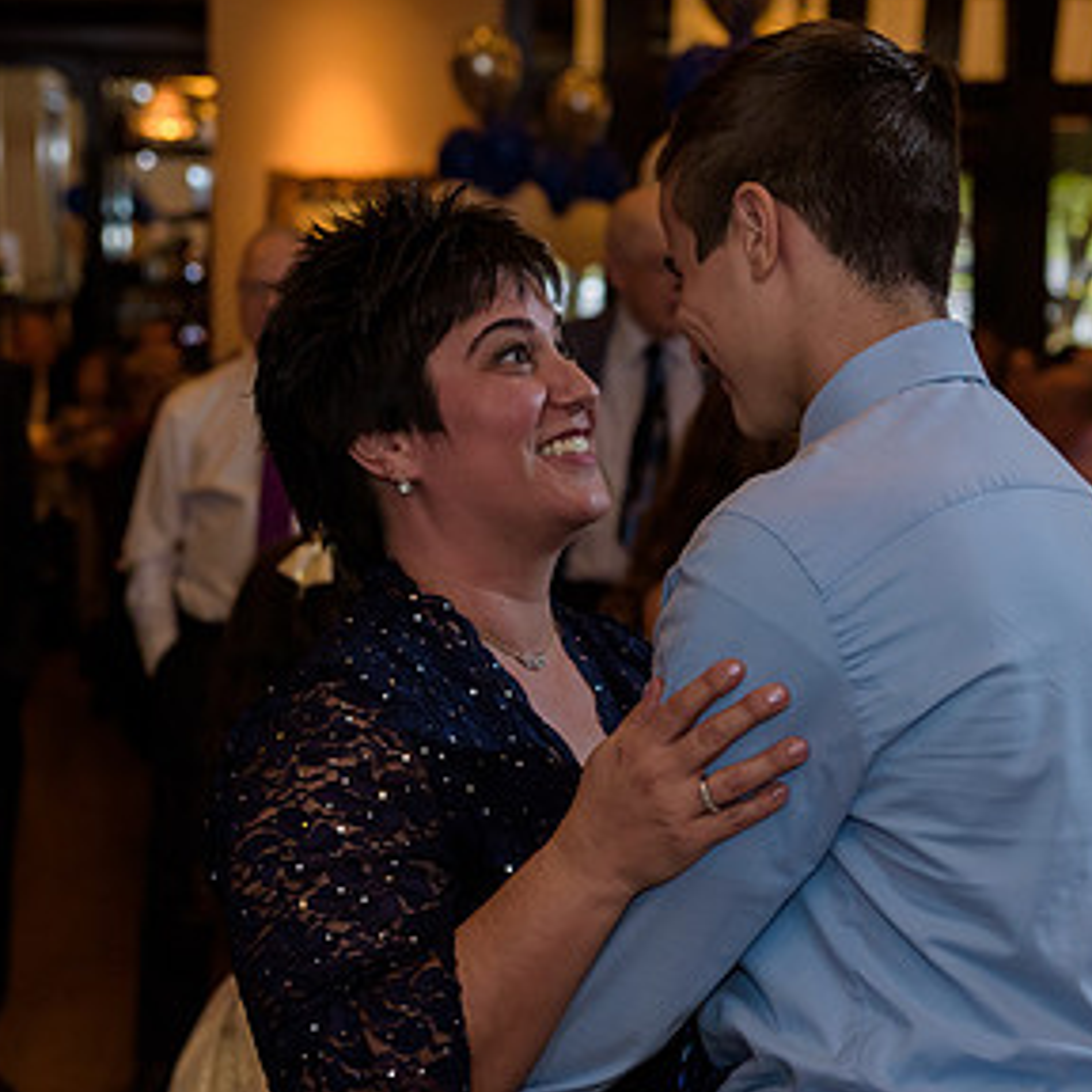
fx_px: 3176
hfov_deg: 19.5
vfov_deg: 19.5
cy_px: 582
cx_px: 694
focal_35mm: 89
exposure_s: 1/125
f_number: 3.2
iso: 1250
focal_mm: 52
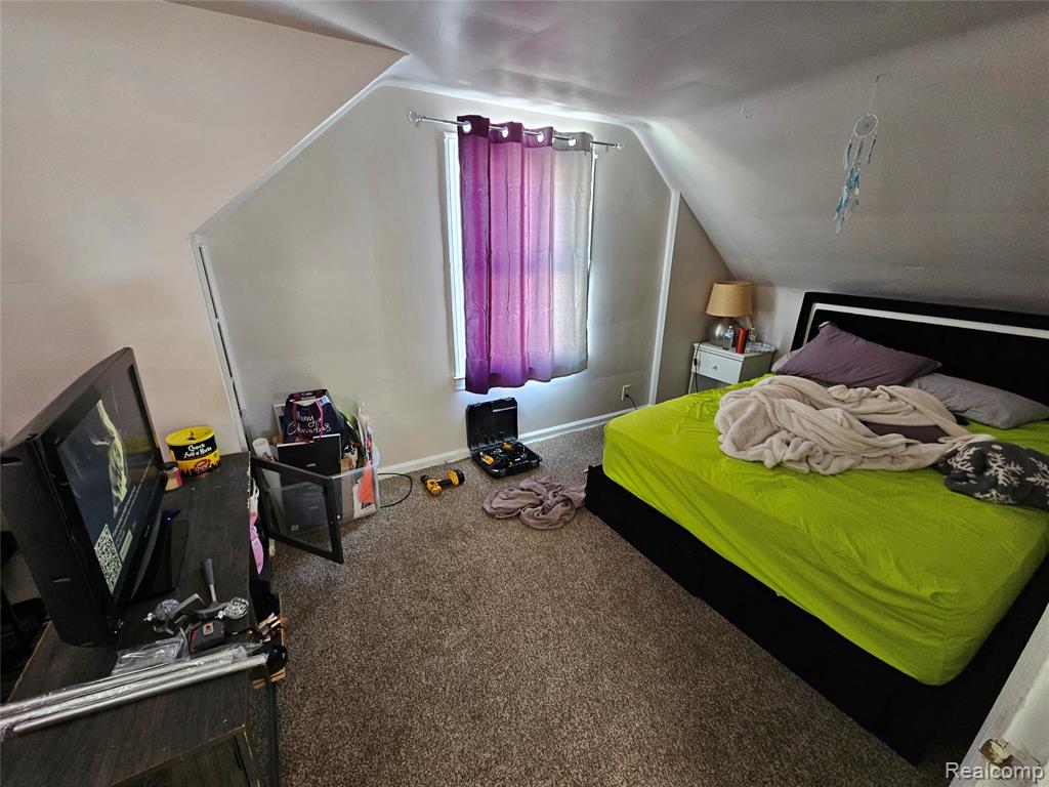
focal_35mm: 13
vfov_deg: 89.9
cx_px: 524
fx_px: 394
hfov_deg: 106.2
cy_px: 394
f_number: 2.2
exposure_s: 1/30
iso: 320
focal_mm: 2.2
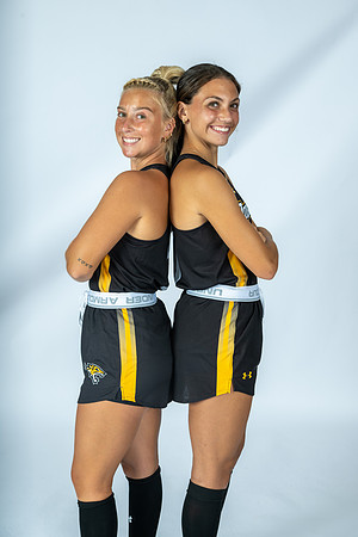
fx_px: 865
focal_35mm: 58
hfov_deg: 23.4
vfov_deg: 34.5
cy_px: 268
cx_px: 179
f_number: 10
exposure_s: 1/200
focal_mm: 58
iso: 160
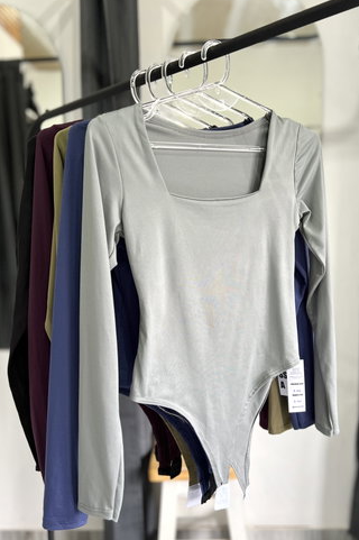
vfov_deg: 62.0
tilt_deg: -6.4
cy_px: 273
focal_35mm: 30
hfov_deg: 43.5
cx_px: 187
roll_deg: +2.1
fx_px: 449
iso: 125
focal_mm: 5.7
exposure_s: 1/50
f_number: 1.5
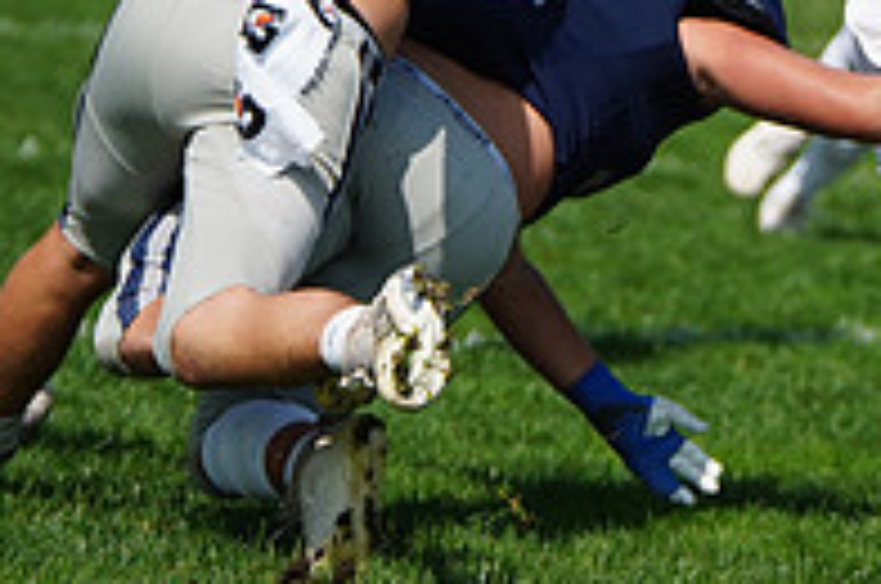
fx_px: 14268
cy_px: -150
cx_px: 998
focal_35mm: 584
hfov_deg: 3.5
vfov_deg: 2.3
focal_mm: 197
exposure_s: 1/8000
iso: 400
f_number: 2.8
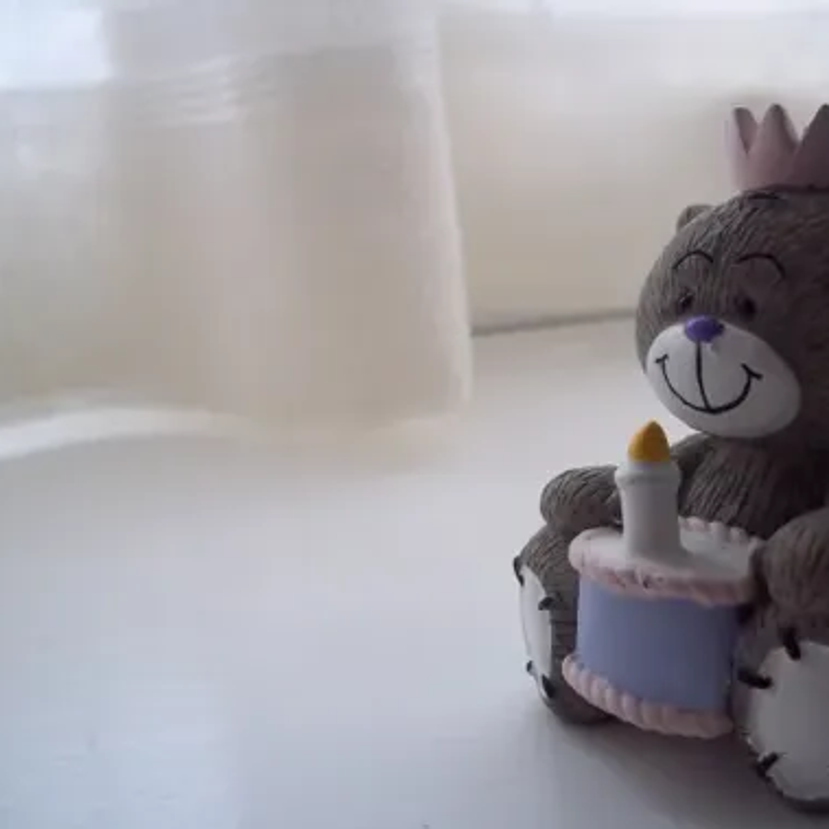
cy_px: 418
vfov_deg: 39.2
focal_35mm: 43
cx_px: 512
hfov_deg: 38.9
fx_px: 1165
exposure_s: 1/50
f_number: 3.1
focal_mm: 6.5
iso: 80
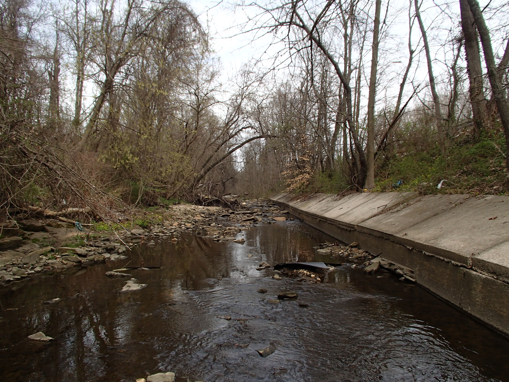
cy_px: 191
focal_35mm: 28
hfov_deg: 63.4
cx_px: 254
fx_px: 412
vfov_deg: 49.7
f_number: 3.9
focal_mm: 5
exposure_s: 1/500
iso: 100
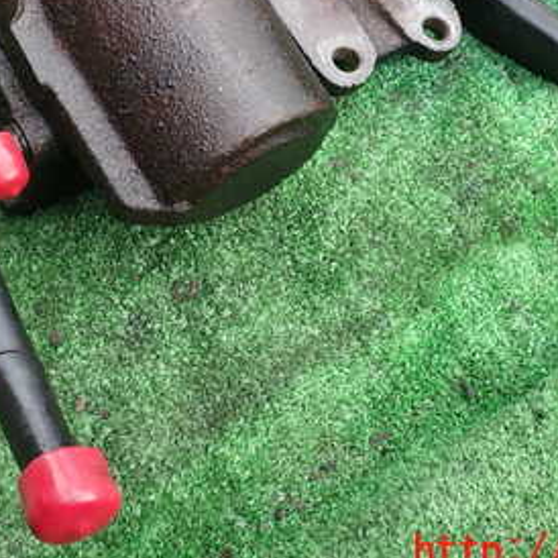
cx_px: 263
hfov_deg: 29.5
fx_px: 1058
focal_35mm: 58
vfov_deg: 29.0
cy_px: 120
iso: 100
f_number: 3.2
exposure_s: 1/100
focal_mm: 5.4
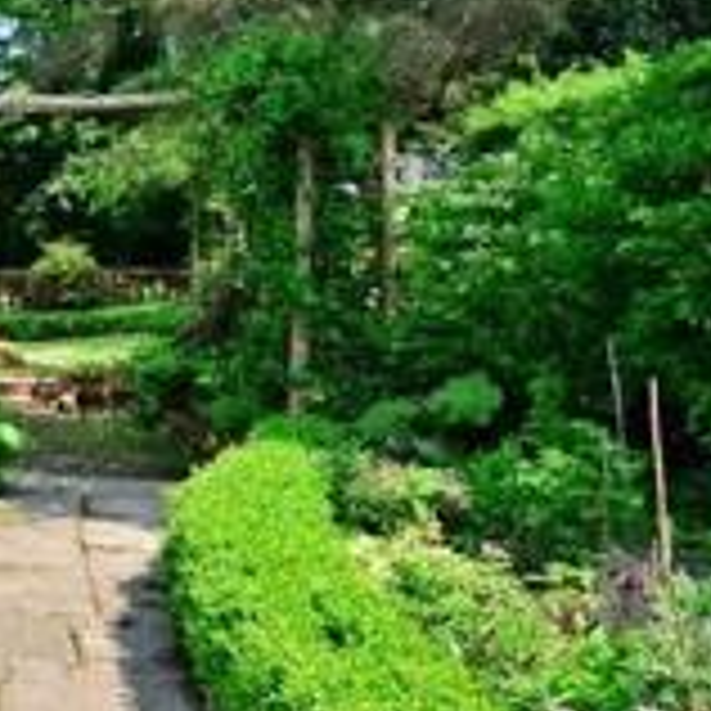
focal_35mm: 53
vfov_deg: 31.9
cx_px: -544
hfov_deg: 21.7
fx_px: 1232
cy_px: 227
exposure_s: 1/250
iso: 200
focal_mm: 10
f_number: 8
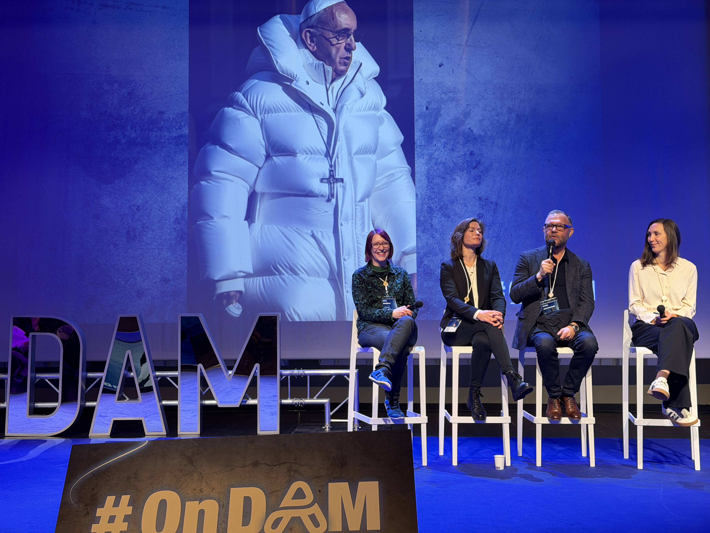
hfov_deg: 39.7
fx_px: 985
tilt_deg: +2.2
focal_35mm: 48
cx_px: 355
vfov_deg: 30.3
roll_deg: +0.7
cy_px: 266
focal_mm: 6.76
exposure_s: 1/50
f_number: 1.78
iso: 125
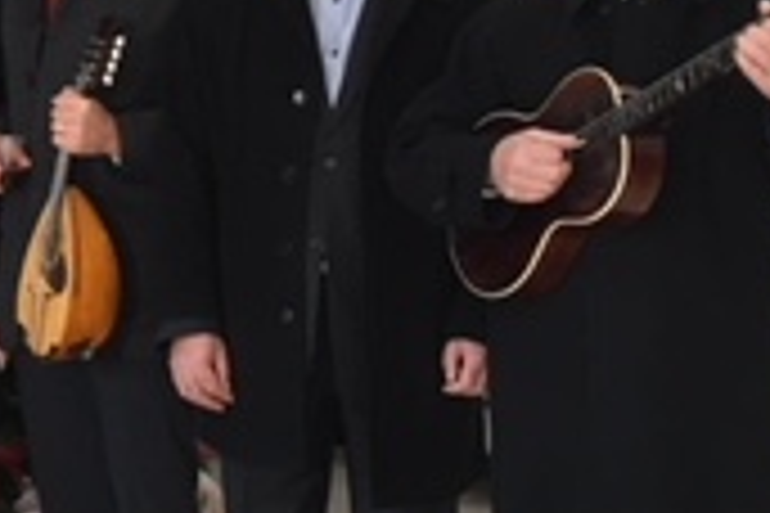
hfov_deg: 16.2
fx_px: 2417
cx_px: -468
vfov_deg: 12.1
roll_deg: +0.5
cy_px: 148
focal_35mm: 113
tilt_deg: -3.6
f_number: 2.2
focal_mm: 4.15
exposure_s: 1/33
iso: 125
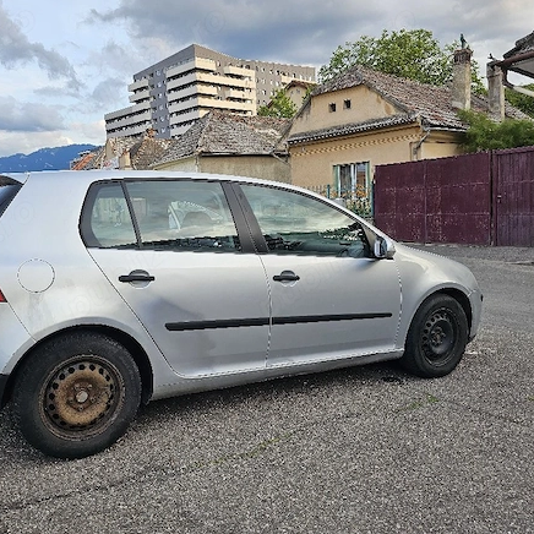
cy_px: 266
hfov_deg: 56.5
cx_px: 195
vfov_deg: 57.3
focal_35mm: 28
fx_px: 489
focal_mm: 6.3
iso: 20
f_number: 1.7
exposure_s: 1/217
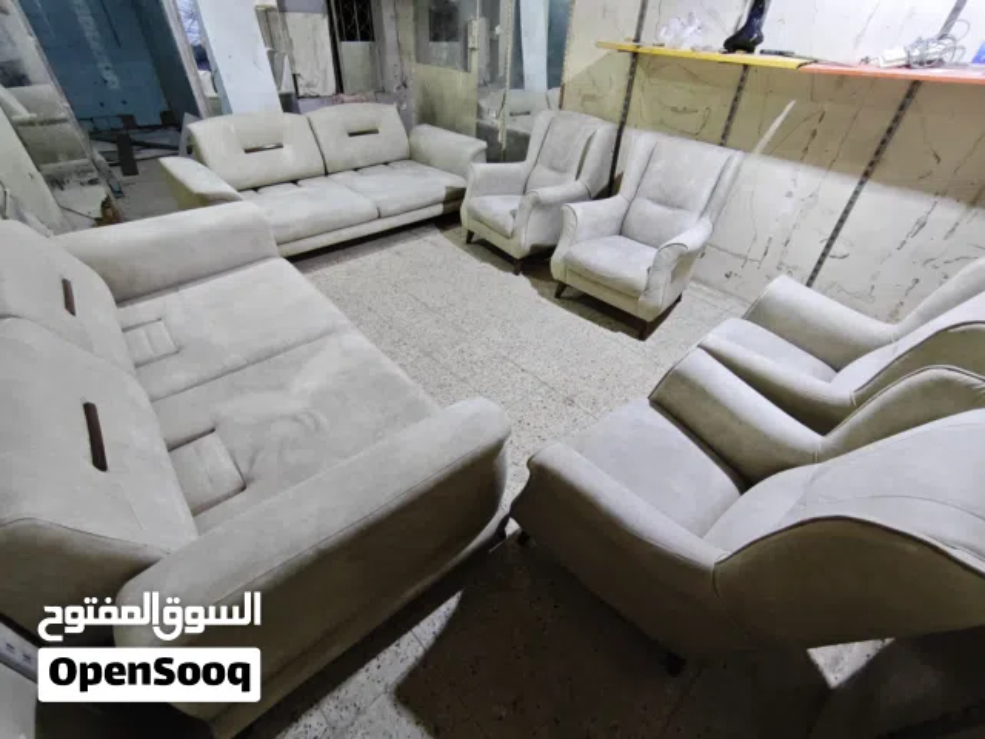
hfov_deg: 98.2
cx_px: 492
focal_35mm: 15
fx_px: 427
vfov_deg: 81.7
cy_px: 370
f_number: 2.2
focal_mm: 1.6
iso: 400
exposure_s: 1/50
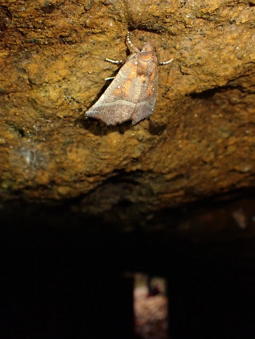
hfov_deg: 46.8
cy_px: 170
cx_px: 128
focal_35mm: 30
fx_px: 295
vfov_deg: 60.0
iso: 640
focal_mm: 5.4
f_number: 3.2
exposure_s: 1/125
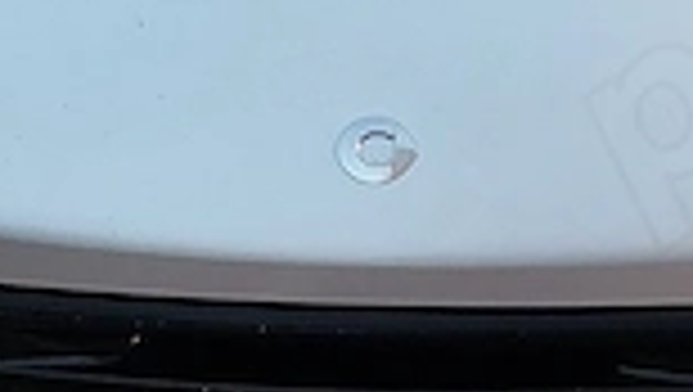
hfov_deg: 12.6
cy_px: -90
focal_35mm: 170
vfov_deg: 7.1
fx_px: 3127
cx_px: 536
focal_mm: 5.31
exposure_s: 1/100
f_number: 1.7
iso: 64
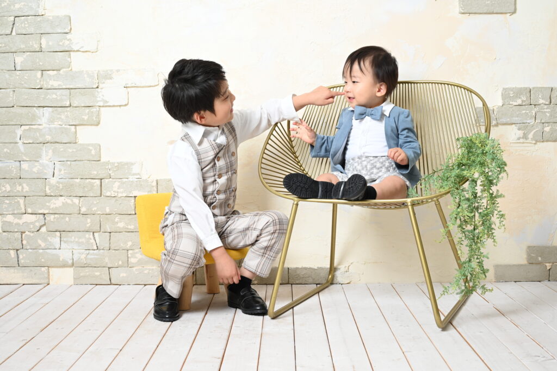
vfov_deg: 27.0
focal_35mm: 50
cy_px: 186
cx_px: 278
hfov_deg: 39.6
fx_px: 774
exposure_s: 1/160
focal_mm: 50
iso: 320
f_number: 8
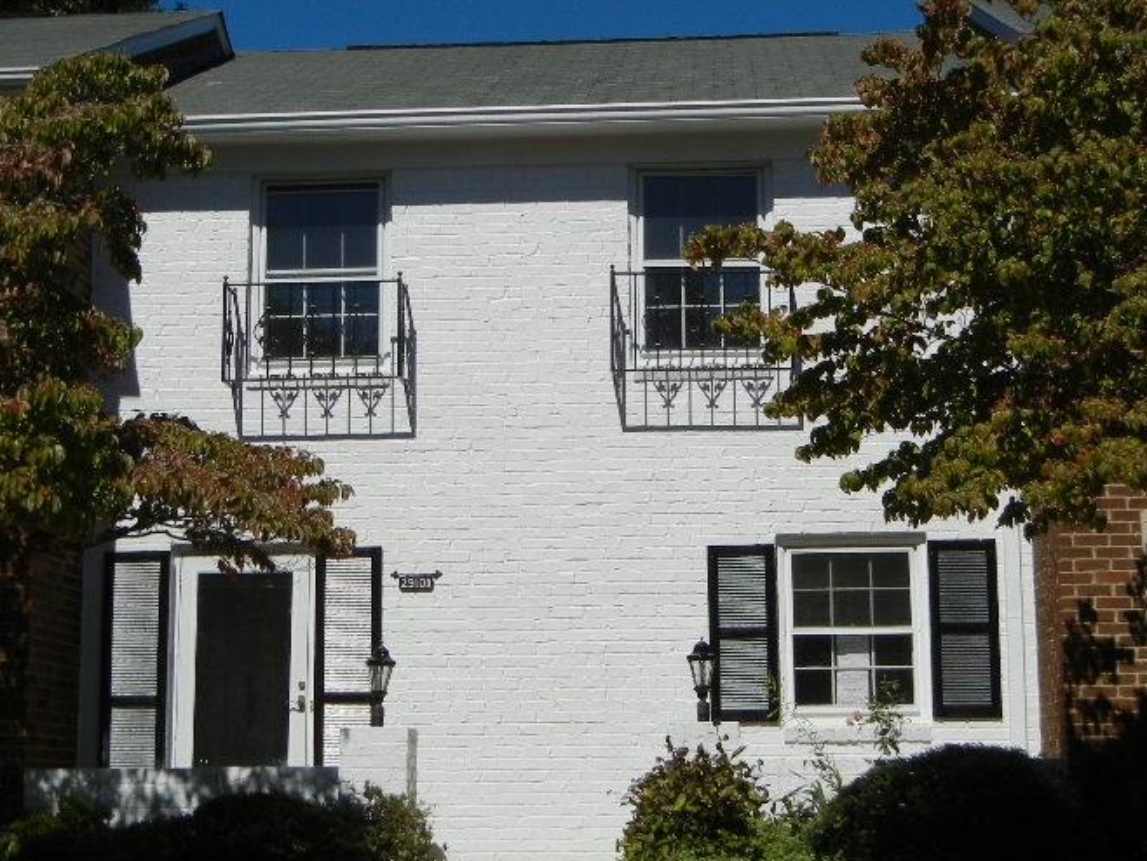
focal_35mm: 70
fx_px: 2320
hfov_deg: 27.8
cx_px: 570
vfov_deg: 21.0
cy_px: 364
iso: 160
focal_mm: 8.1
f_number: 7.6
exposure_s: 1/1056
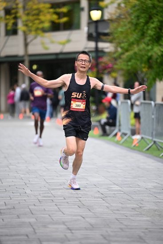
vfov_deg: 10.3
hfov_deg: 6.9
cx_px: 82
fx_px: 1357
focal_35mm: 200
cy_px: 122
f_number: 2.8
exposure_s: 1/1600
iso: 1250
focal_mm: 200
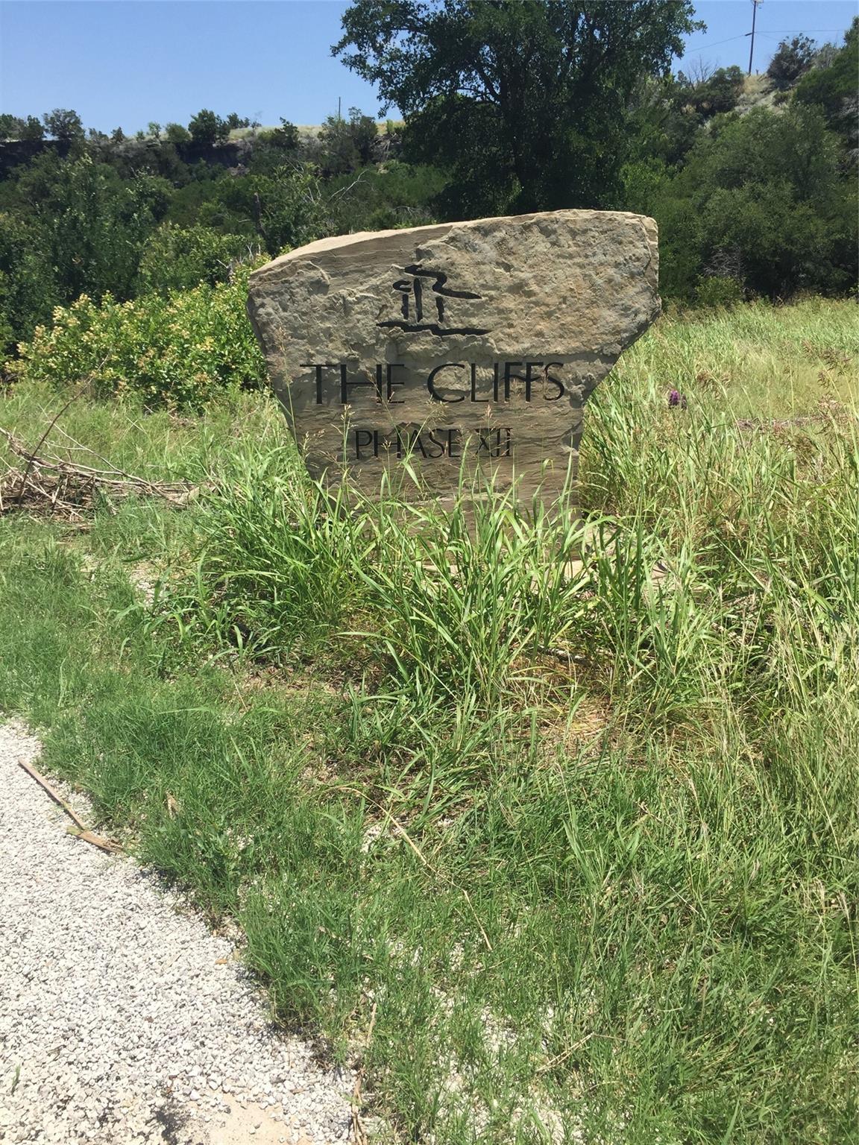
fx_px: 960
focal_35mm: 29
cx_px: 430
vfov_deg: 61.7
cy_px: 572
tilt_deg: -15.9
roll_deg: -0.2
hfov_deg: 48.2
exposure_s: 1/1883
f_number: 2.2
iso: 32
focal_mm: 4.15
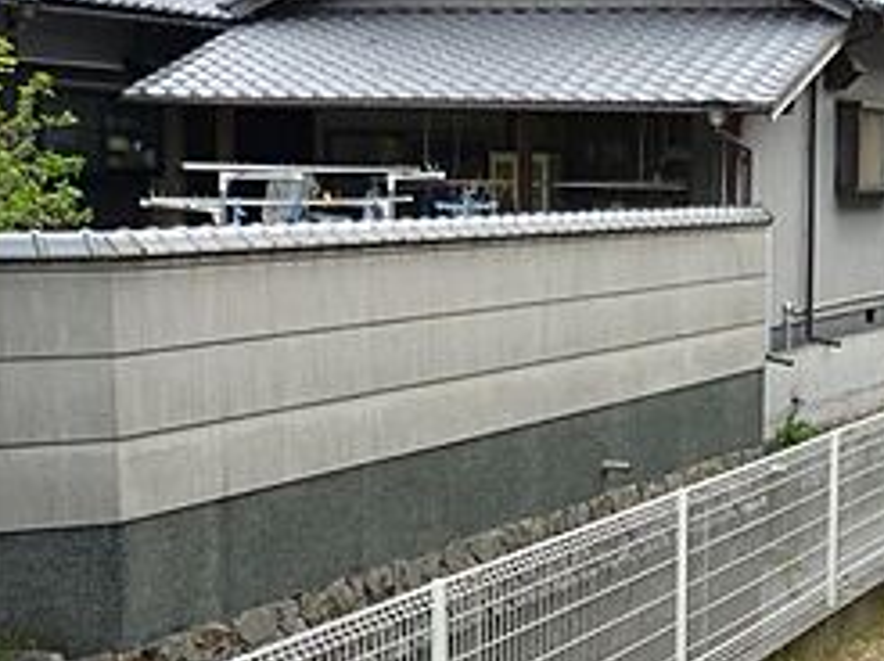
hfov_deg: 22.3
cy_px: 553
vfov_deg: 17.0
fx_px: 2194
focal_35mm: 86
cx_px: 762
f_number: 2.8
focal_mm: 5.5
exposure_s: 1/200
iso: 100
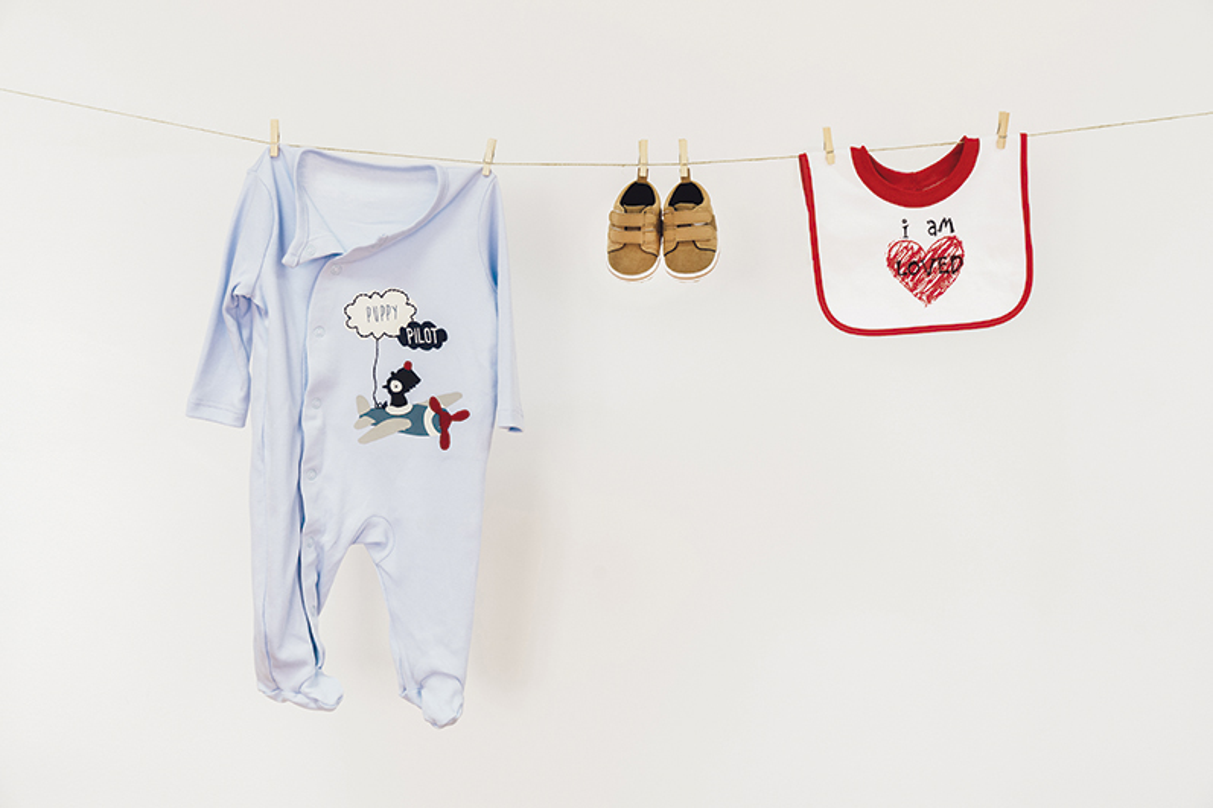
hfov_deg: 29.7
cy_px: 404
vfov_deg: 20.0
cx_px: 606
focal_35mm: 68
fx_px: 2291
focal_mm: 68
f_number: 7.1
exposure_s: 1/13
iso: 400
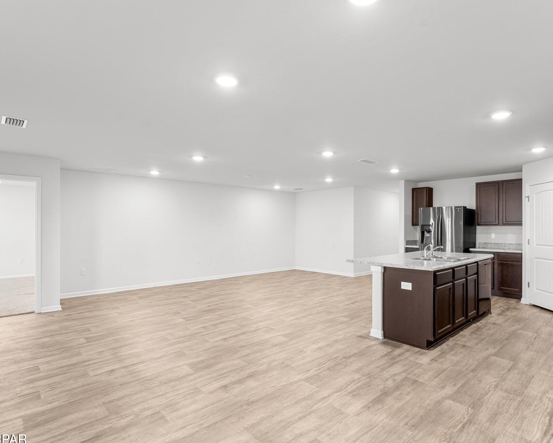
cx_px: 298
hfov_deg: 83.1
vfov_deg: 70.9
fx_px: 311
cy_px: 227
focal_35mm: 19
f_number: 8
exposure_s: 1/4
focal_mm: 16
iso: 400
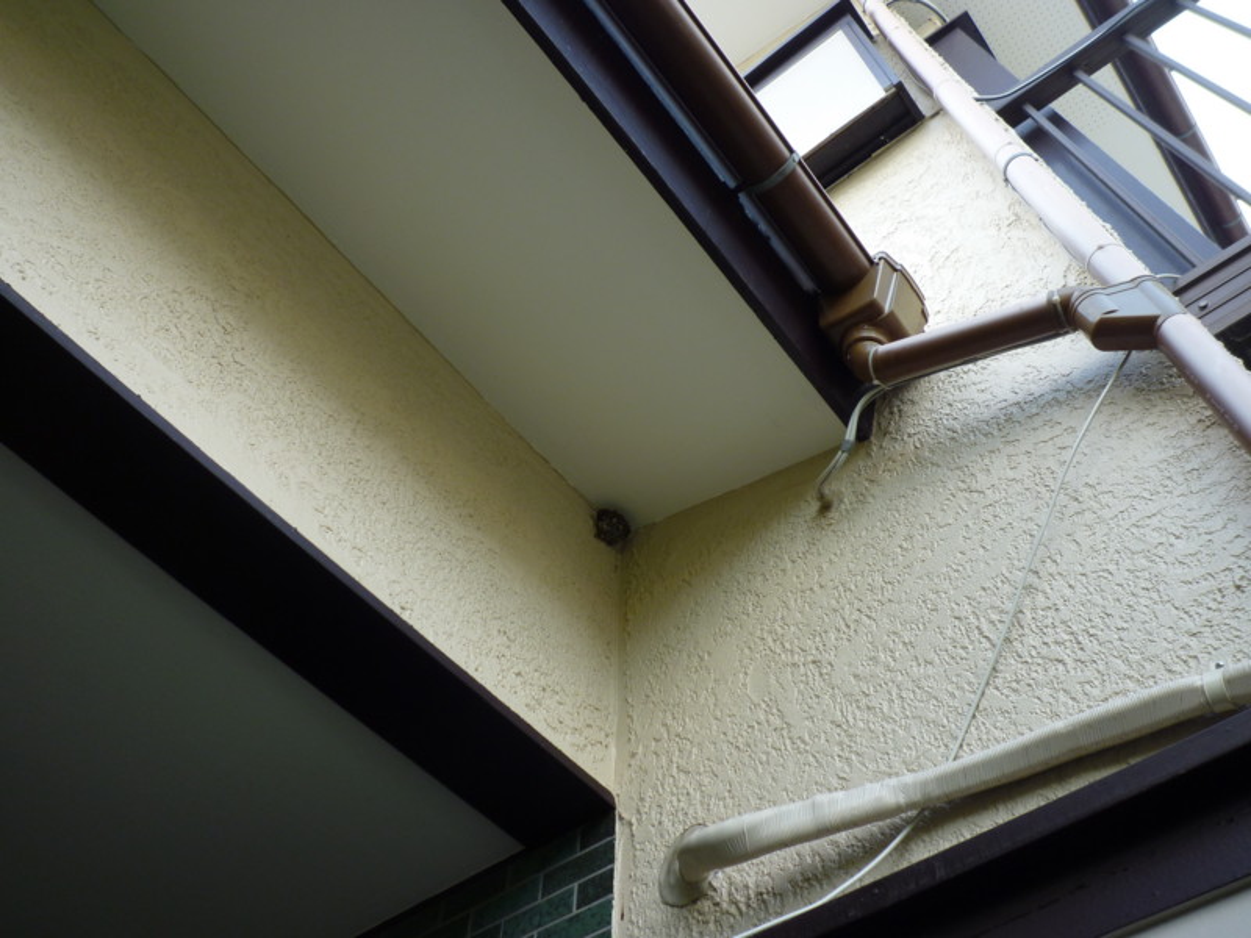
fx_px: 1084
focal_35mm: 30
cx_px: 626
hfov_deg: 60.0
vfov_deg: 46.8
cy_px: 469
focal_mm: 5.3
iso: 80
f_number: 3.4
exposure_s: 1/60
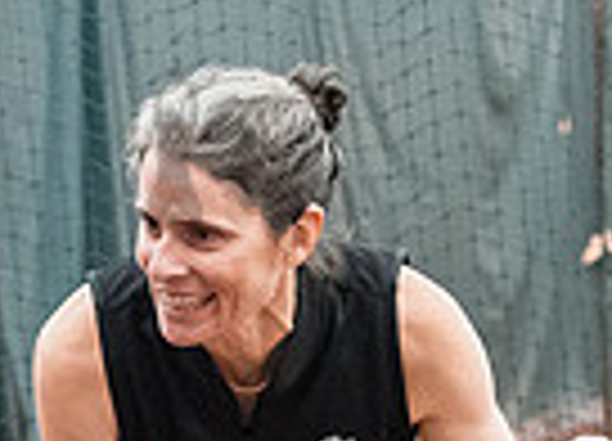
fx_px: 6956
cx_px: 260
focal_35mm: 399
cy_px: 219
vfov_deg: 3.6
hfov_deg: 5.0
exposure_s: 1/250
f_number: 4
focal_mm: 62
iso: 6400
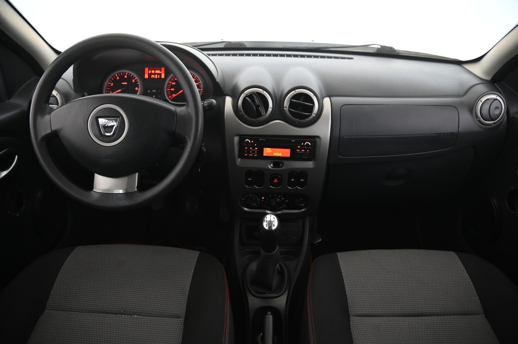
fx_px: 345
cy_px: 172
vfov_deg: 53.1
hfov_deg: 73.8
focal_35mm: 24
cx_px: 259
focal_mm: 24
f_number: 4
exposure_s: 1/15
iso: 2000
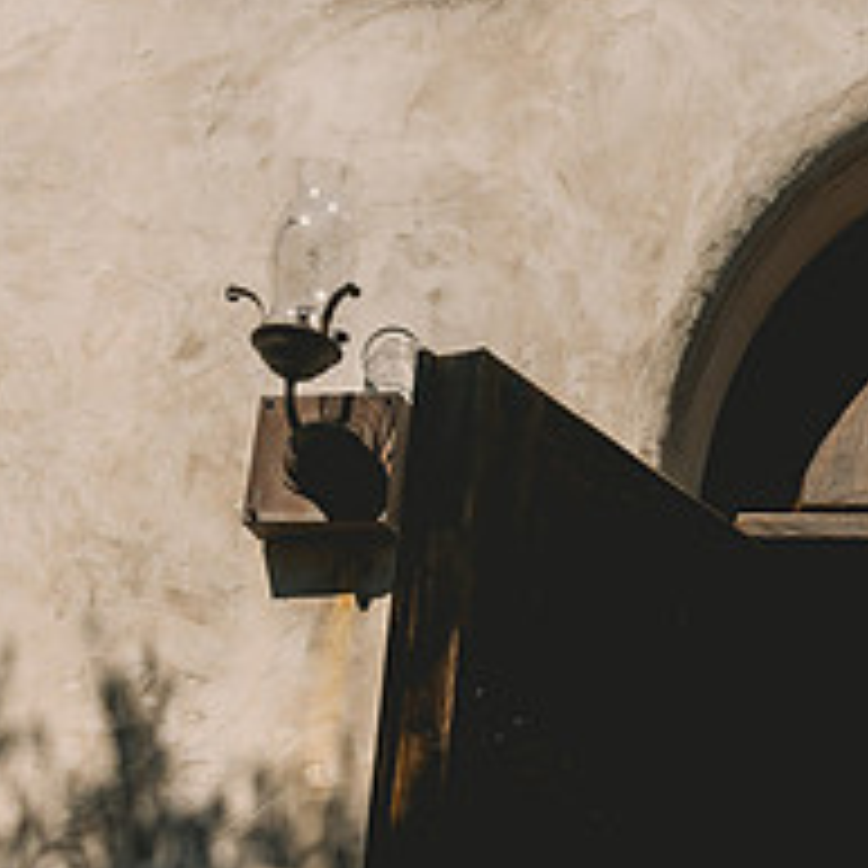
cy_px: 740
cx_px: 1191
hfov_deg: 19.6
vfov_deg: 21.3
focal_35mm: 80
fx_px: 2270
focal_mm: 29
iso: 200
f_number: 10
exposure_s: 1/1600
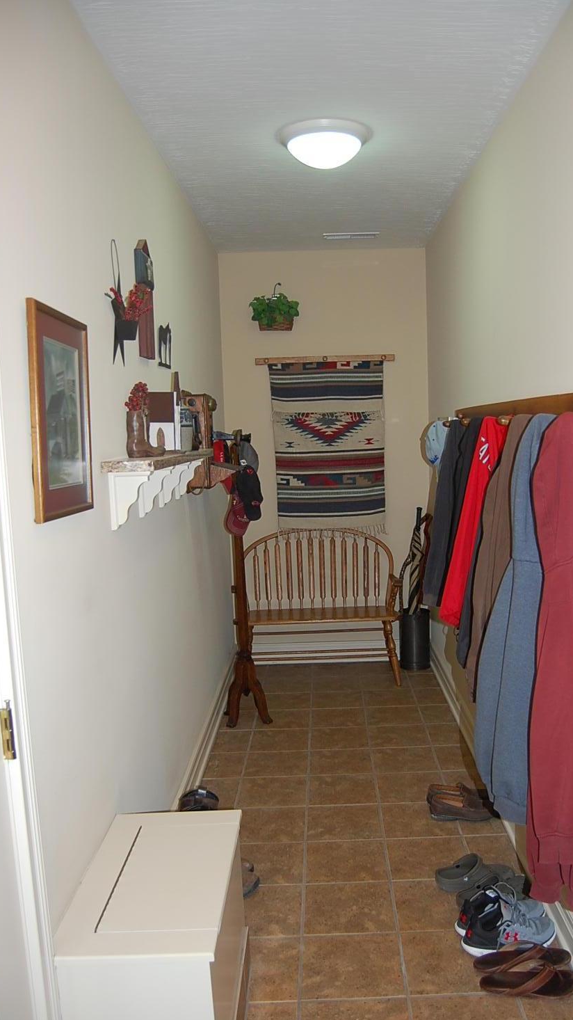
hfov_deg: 40.1
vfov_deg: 66.1
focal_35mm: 29
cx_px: 328
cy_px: 522
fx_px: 784
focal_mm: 18
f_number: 3.5
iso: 400
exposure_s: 1/60
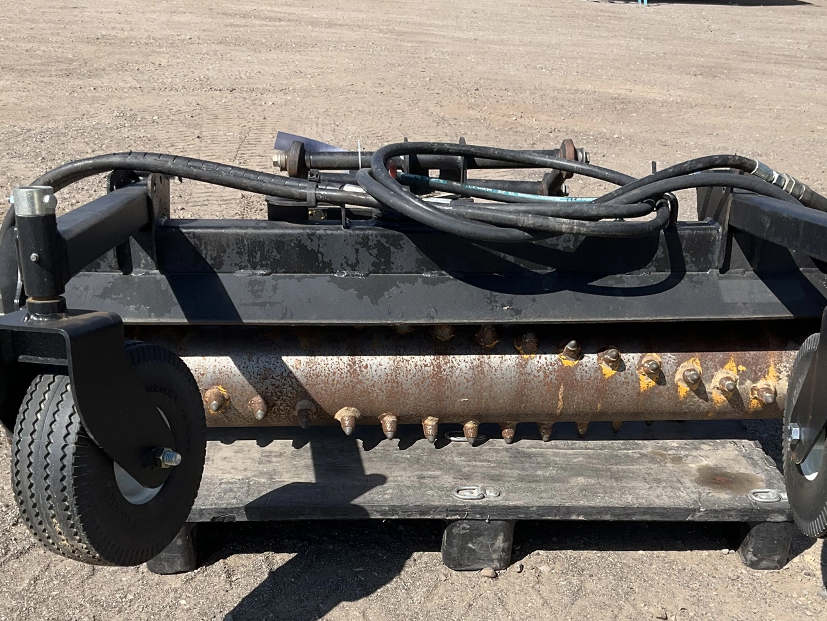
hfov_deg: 41.9
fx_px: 1075
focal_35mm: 45
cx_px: 484
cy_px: 433
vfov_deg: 31.8
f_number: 1.8
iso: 25
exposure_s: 1/1451
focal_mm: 3
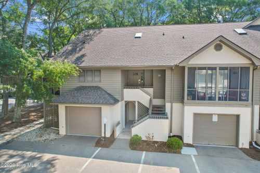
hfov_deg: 78.6
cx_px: 130
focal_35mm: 22
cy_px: 86
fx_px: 159
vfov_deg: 57.2
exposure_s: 1/100
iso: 130
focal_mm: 8.38
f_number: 2.8
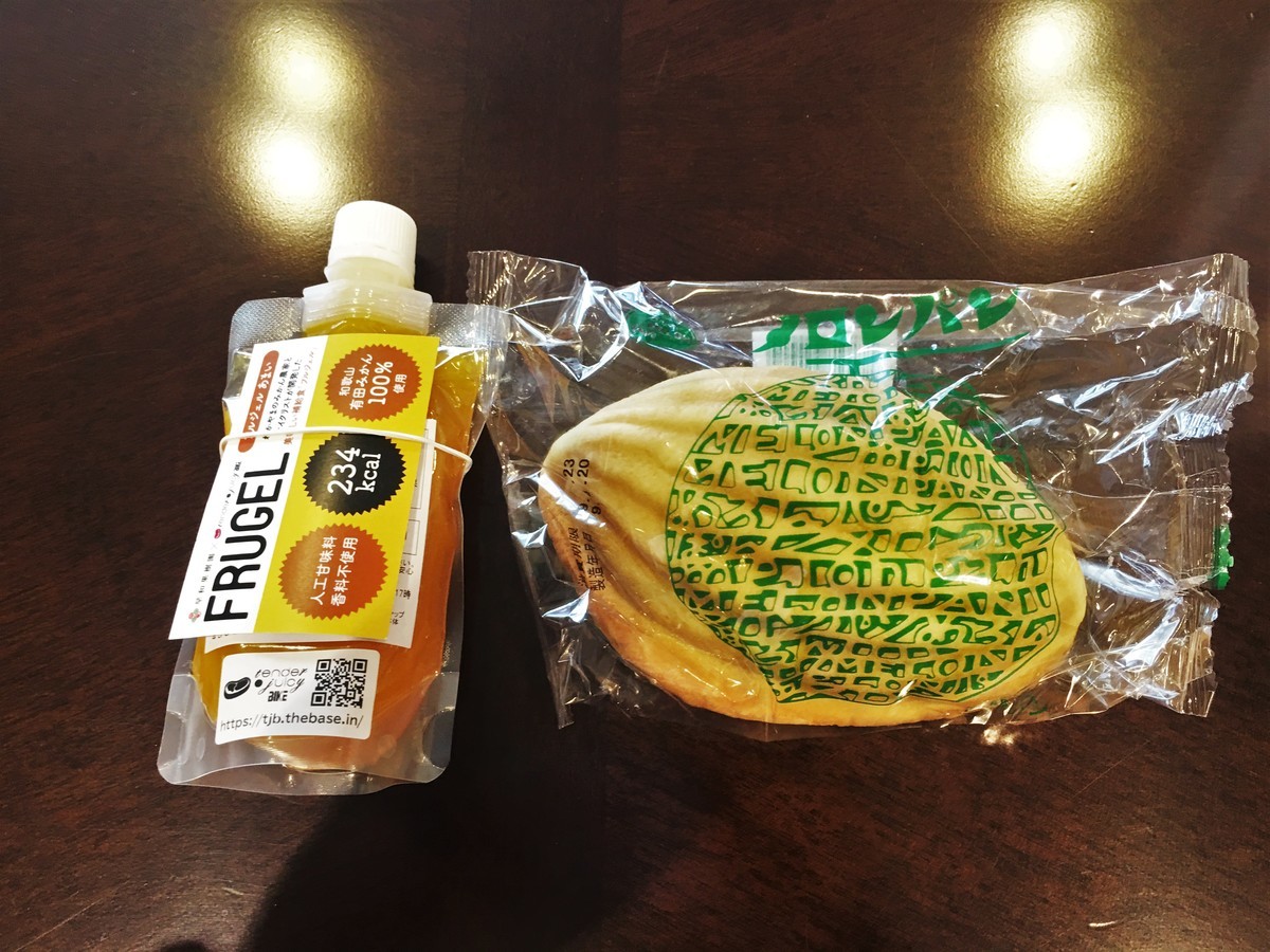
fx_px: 1064
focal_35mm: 29
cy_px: 476
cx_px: 635
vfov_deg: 48.2
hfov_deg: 61.7
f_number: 2.2
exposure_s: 1/15
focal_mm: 4.15
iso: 32
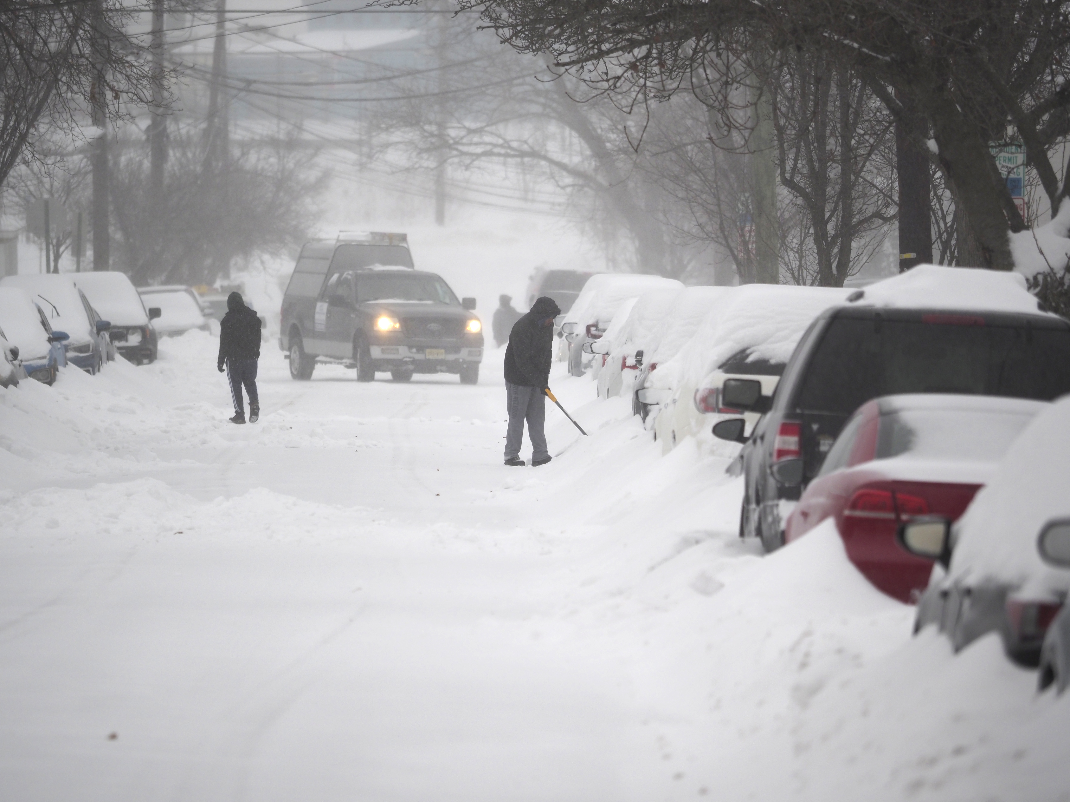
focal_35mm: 300
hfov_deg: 6.6
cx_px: 535
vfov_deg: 5.0
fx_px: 9273
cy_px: 401
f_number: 2.8
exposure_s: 1/1250
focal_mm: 150
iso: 250
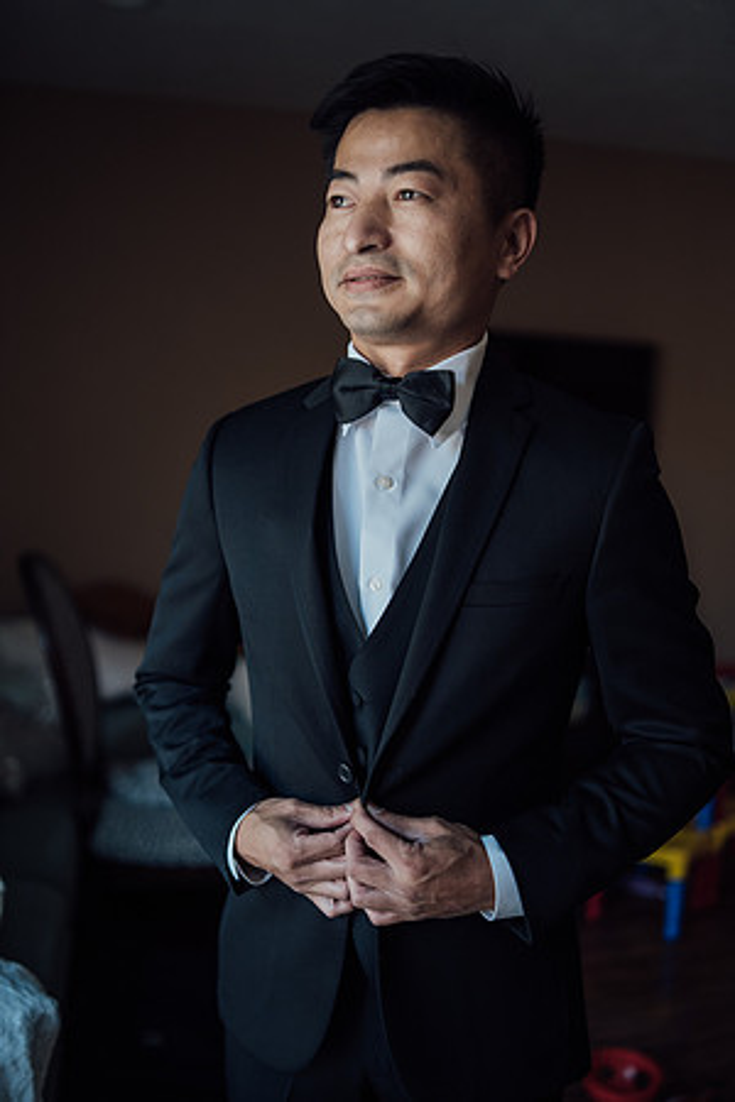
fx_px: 1072
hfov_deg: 37.9
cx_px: 368
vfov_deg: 54.4
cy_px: 551
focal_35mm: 35
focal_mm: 35
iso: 320
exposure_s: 1/640
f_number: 1.4
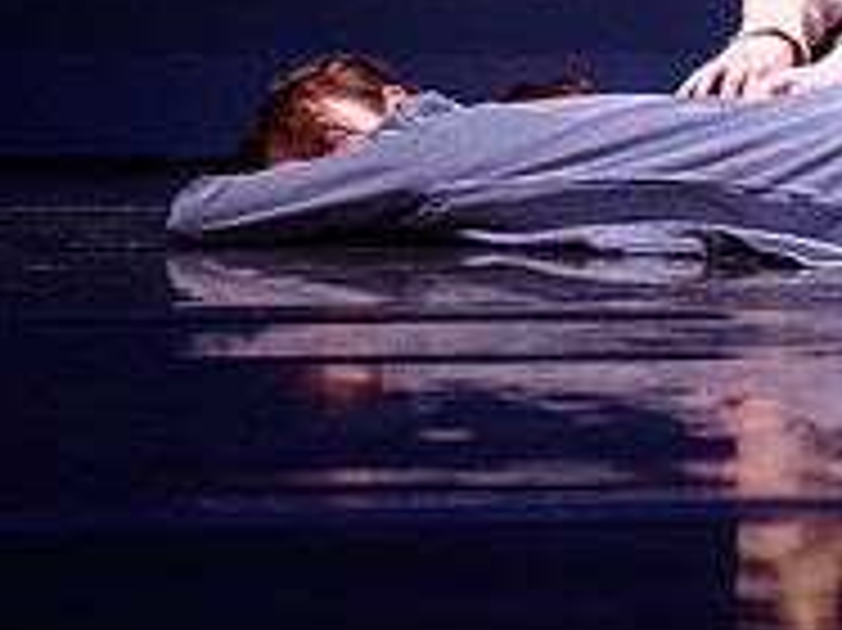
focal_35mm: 250
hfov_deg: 7.9
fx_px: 6077
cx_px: 569
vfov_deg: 5.9
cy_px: 91
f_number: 2.8
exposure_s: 1/160
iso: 1600
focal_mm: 70
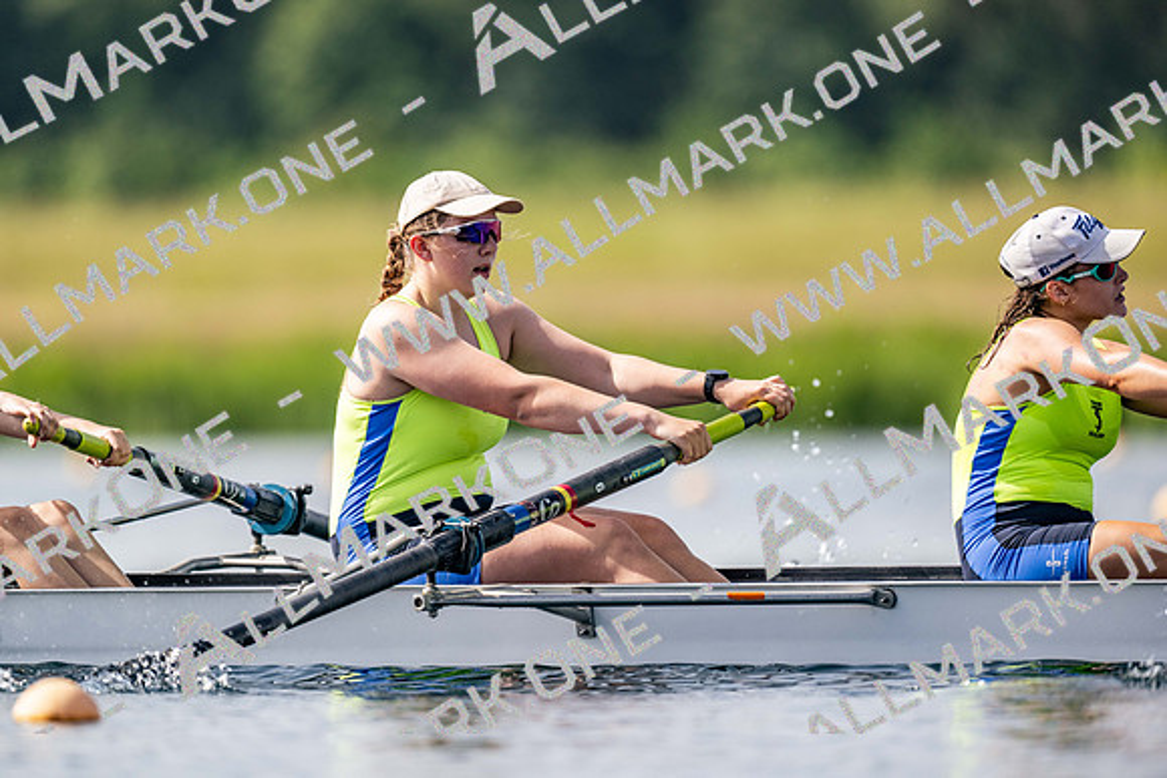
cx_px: 584
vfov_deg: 2.3
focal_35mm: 600
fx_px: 19464
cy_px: 389
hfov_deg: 3.4
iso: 200
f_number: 4
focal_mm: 600
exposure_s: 1/2500
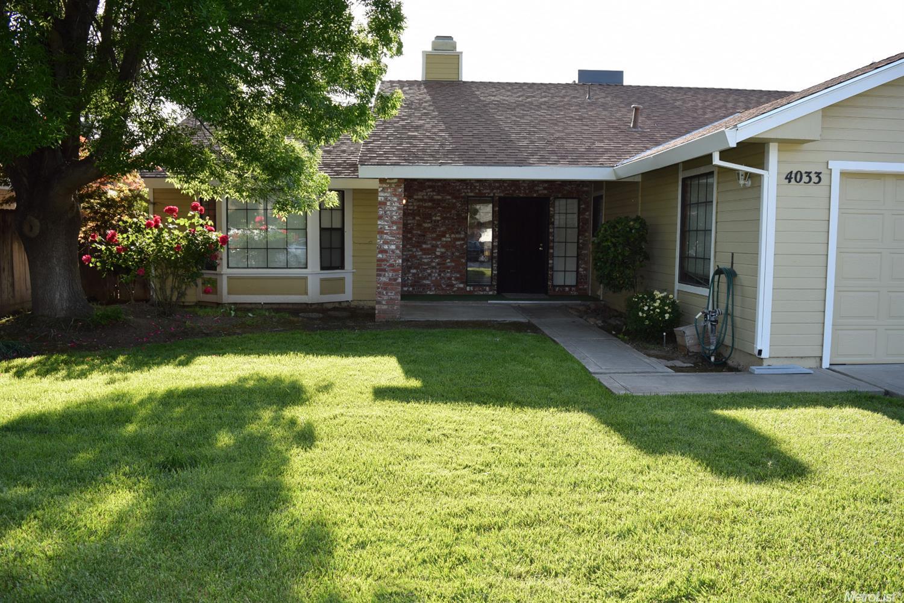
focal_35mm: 27
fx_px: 678
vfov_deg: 48.0
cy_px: 302
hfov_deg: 67.4
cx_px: 452
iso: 100
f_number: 5.6
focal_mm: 18
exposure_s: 1/125
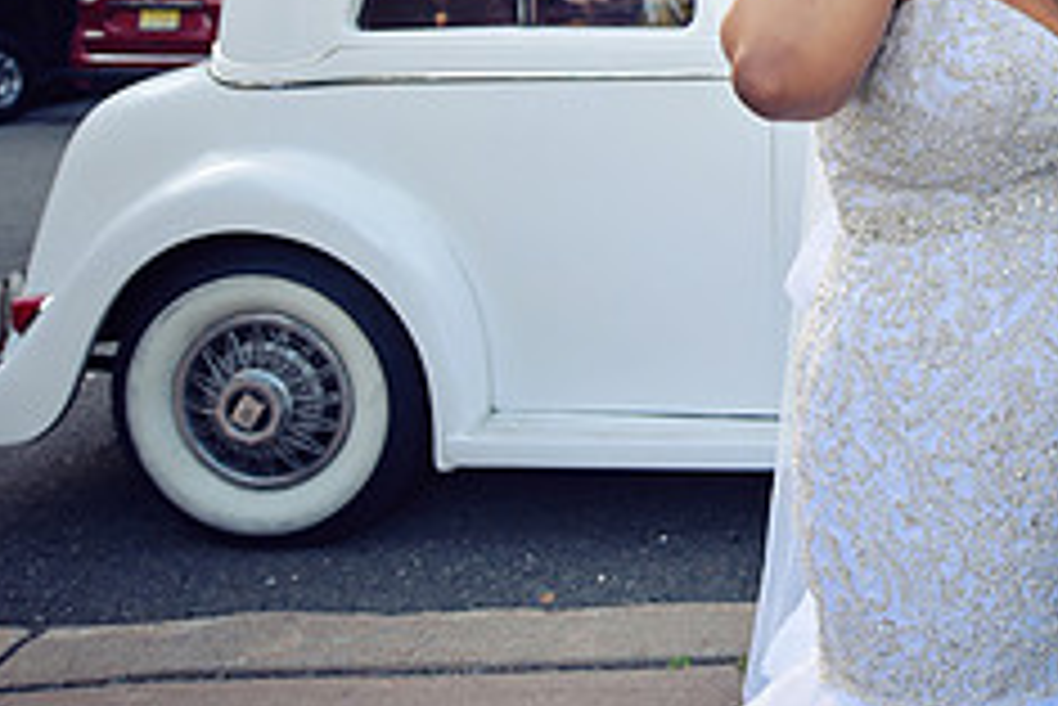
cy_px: 7
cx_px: 963
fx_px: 1235
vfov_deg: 29.9
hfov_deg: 42.3
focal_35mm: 42
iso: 200
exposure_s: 1/640
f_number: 2.8
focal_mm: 17
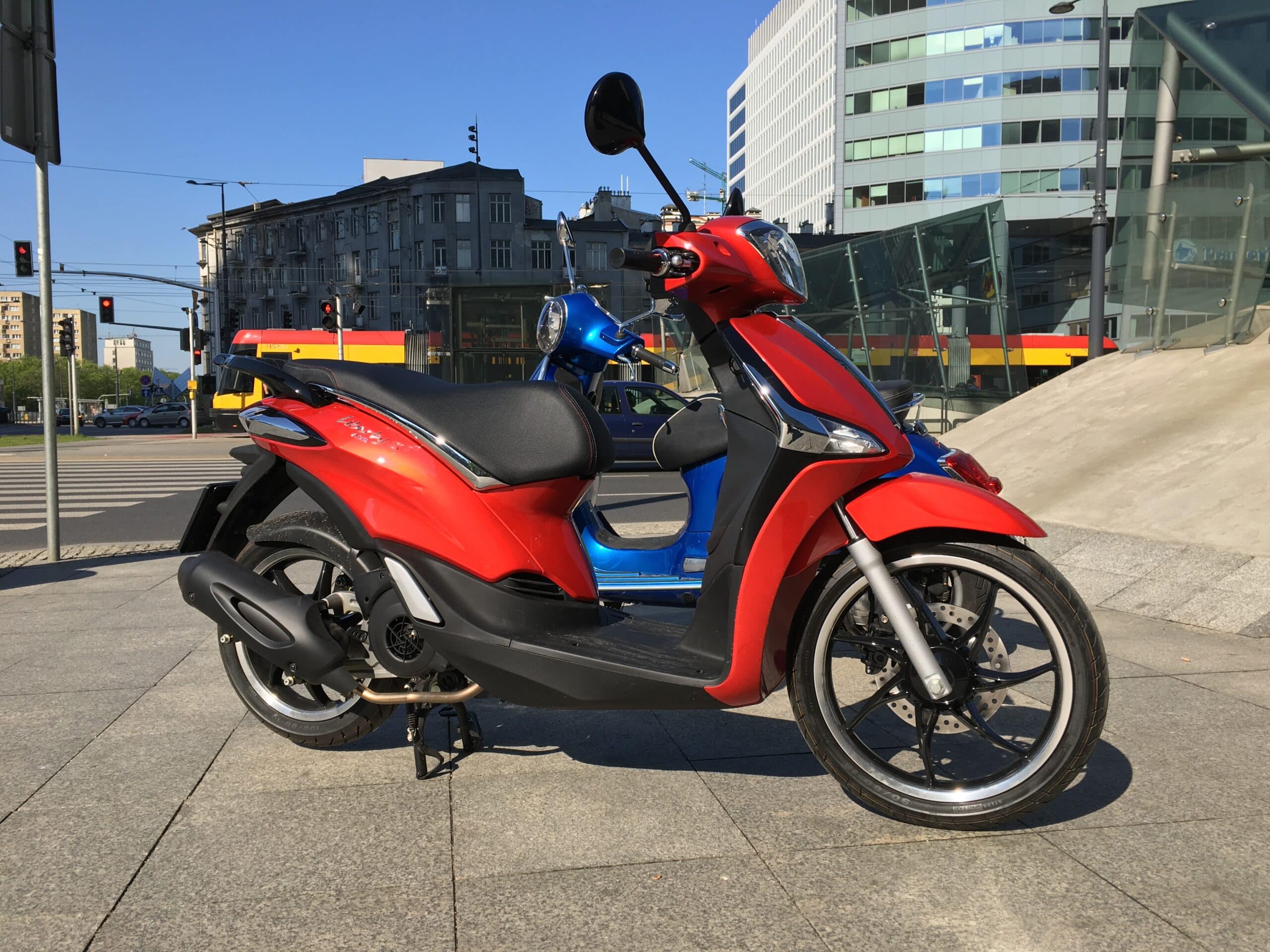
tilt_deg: -2.5
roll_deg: +0.0
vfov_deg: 48.2
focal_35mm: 29
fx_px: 1064
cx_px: 635
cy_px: 476
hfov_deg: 61.7
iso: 25
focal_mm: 4.15
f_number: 2.2
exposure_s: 1/1083
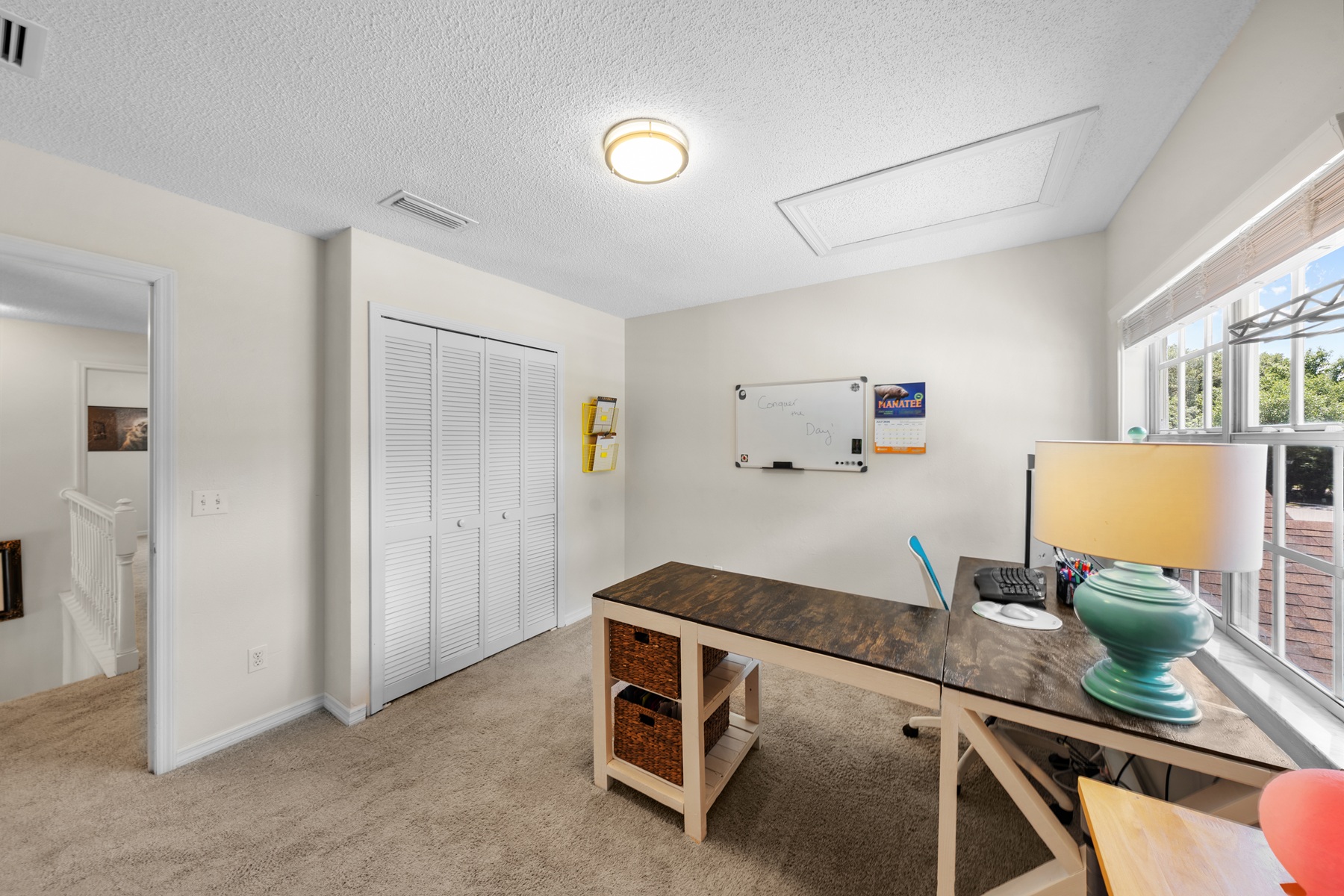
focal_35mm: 12
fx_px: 448
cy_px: 448
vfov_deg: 90.0
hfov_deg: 112.6
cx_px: 672
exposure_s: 1/5
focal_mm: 12
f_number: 9
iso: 100
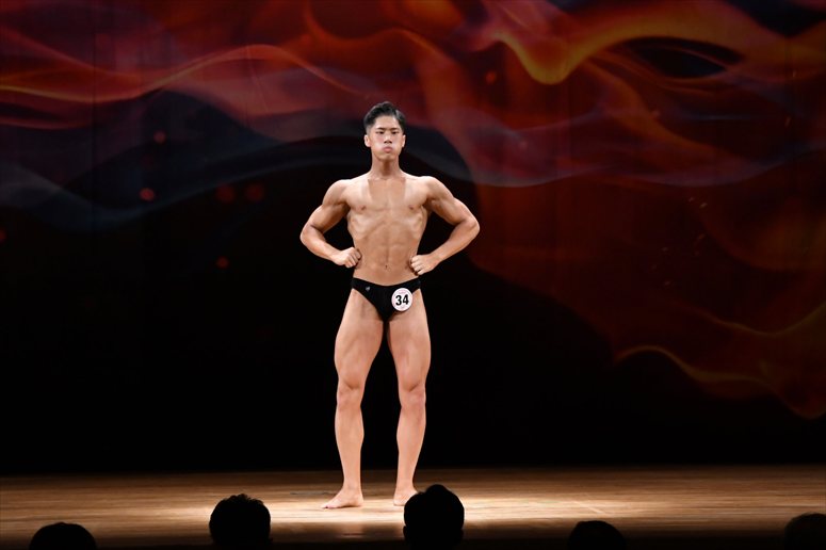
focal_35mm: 202
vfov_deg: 6.8
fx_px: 4633
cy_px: 275
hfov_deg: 10.2
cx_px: 413
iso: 3200
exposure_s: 1/400
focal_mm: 135
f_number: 5.6
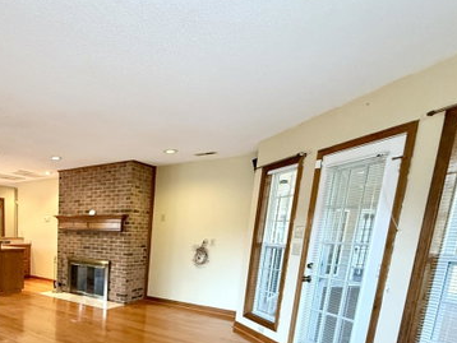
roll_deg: -1.5
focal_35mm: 25
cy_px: 289
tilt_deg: -10.3
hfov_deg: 62.0
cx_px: 76
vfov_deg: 50.5
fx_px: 330
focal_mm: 2.22
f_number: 2.2
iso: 400
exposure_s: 1/60
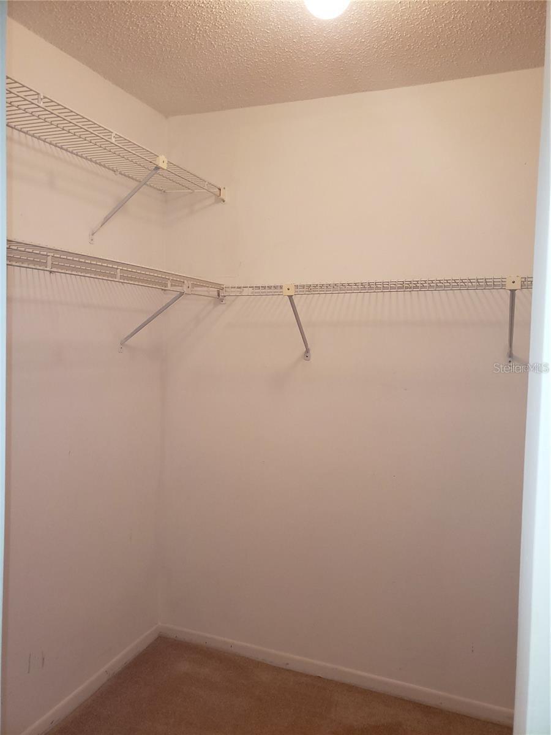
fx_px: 552
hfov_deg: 53.1
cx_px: 276
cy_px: 368
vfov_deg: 67.3
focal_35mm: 26
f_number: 2.4
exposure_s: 1/60
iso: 125
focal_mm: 4.3
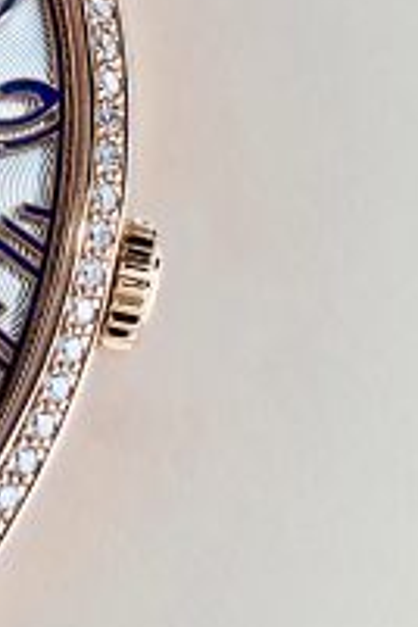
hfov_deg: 2.5
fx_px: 9665
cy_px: 137
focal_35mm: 555
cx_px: -664
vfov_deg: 3.7
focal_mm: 90
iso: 800
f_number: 11
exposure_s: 1/50
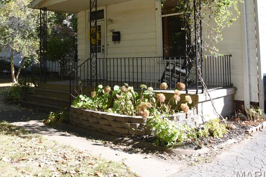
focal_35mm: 39
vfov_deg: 33.4
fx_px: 288
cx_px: 61
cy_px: 40
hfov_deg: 47.4
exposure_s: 1/400
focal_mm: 24
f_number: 10
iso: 2000
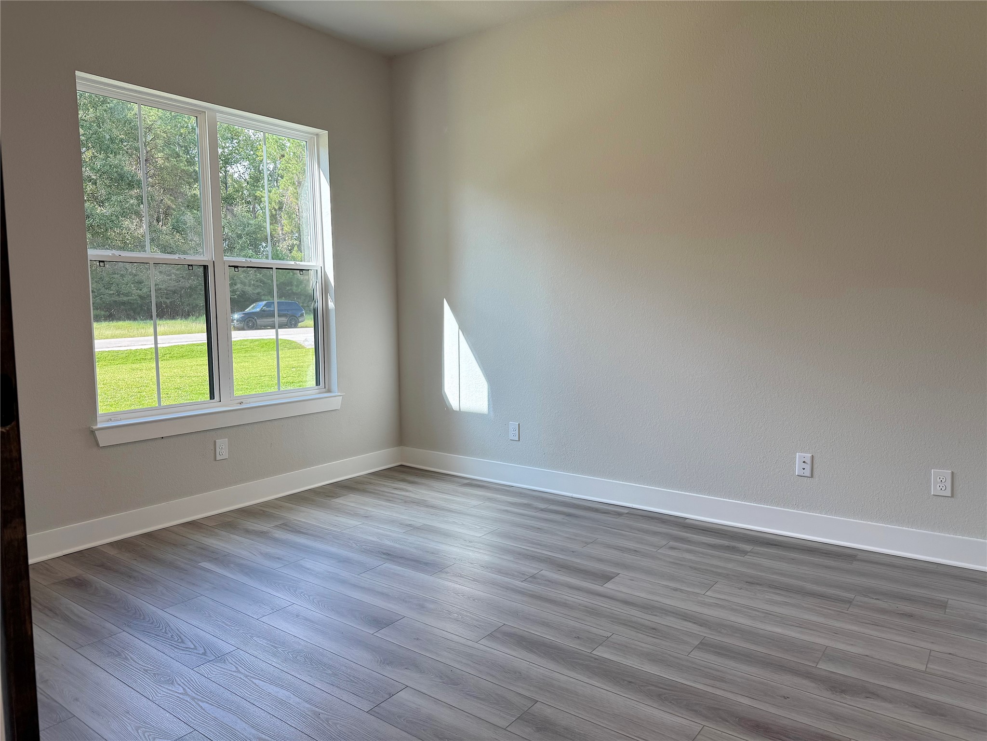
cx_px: 494
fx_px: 684
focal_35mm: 24
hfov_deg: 71.6
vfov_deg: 56.8
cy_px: 370
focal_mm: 6.76
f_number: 1.78
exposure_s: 1/225
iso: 80
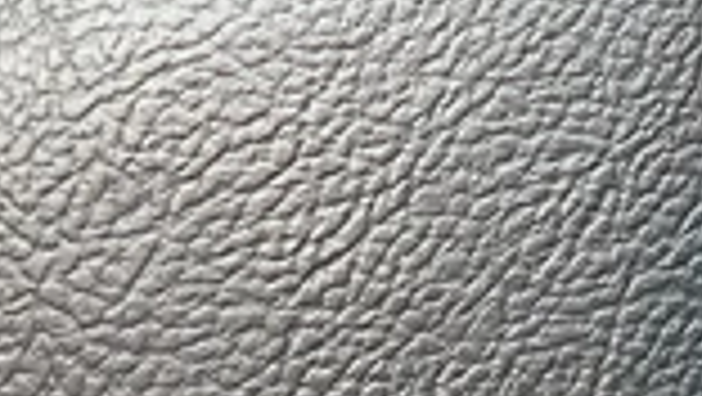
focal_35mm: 81
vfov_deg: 14.8
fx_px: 1509
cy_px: 58
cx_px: 720
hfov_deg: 24.8
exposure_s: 1/43
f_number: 1.8
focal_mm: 3
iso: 320
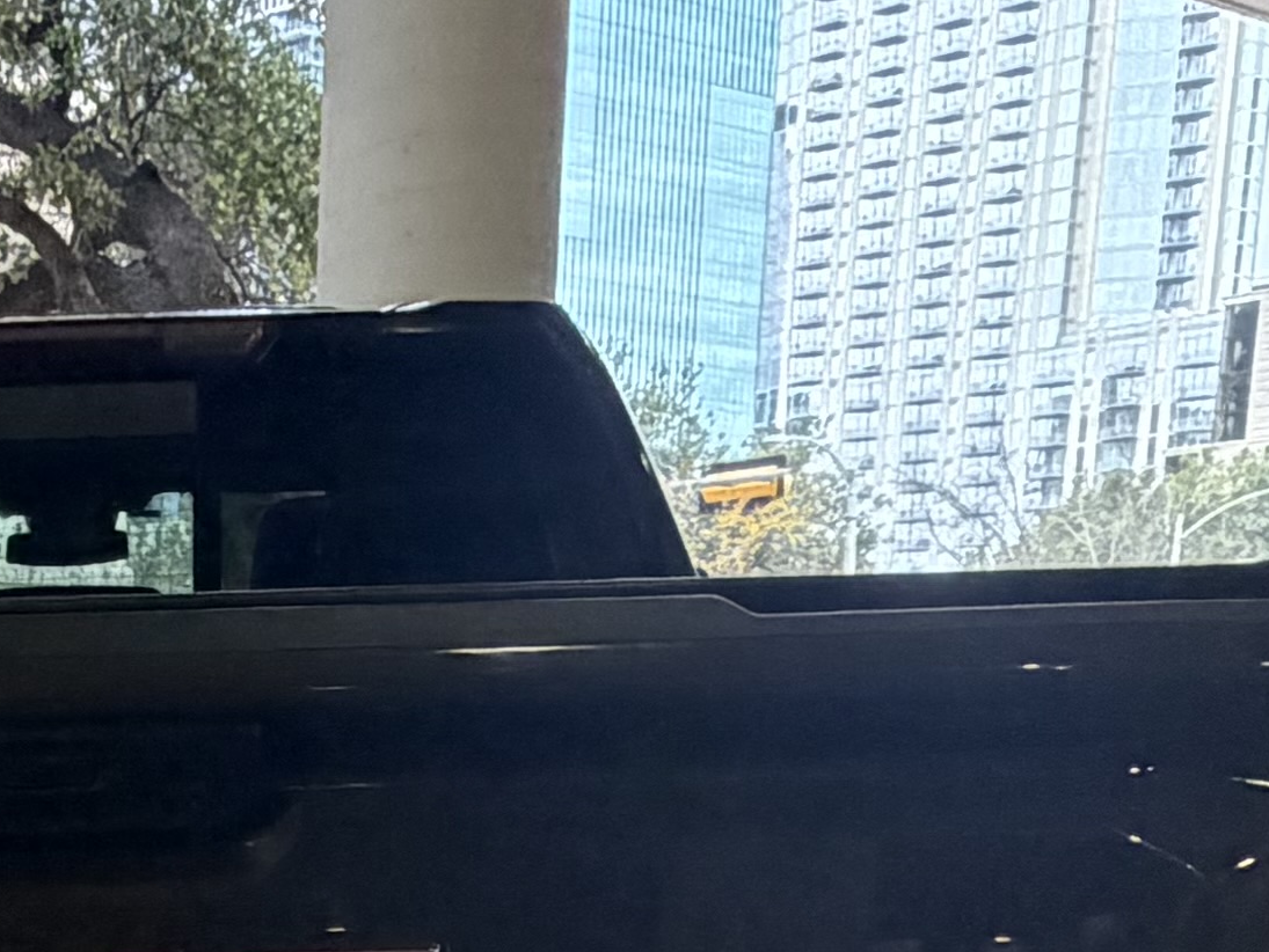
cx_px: -27
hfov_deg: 25.3
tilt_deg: -11.7
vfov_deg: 18.1
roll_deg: -0.1
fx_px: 2677
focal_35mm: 73
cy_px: 1405
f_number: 2.2
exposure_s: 1/106
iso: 320
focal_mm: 2.22
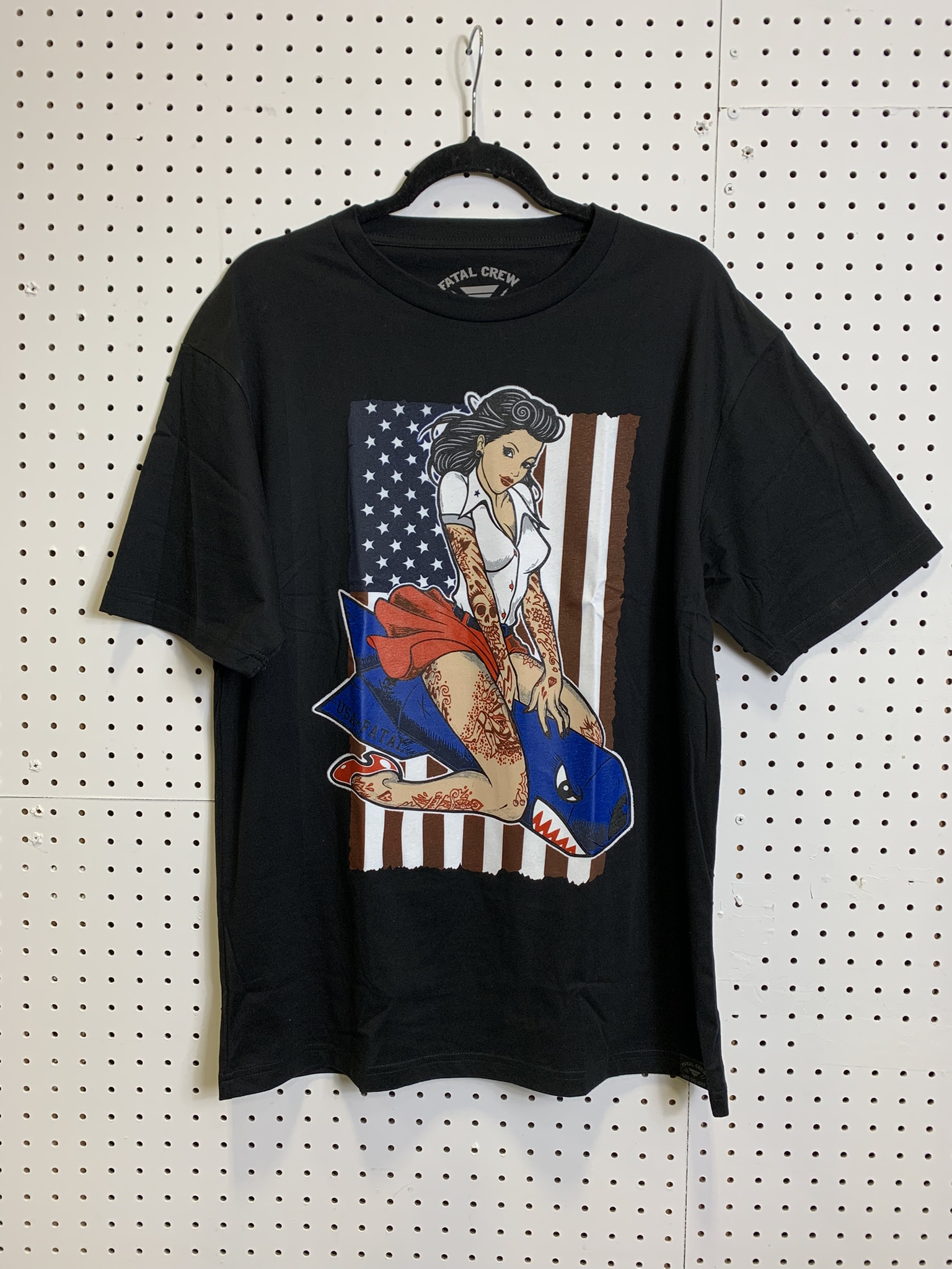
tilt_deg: -4.1
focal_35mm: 26
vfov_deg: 67.3
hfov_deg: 53.1
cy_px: 634
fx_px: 953
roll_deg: -0.8
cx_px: 476
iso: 64
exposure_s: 1/60
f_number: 1.8
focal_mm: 4.25
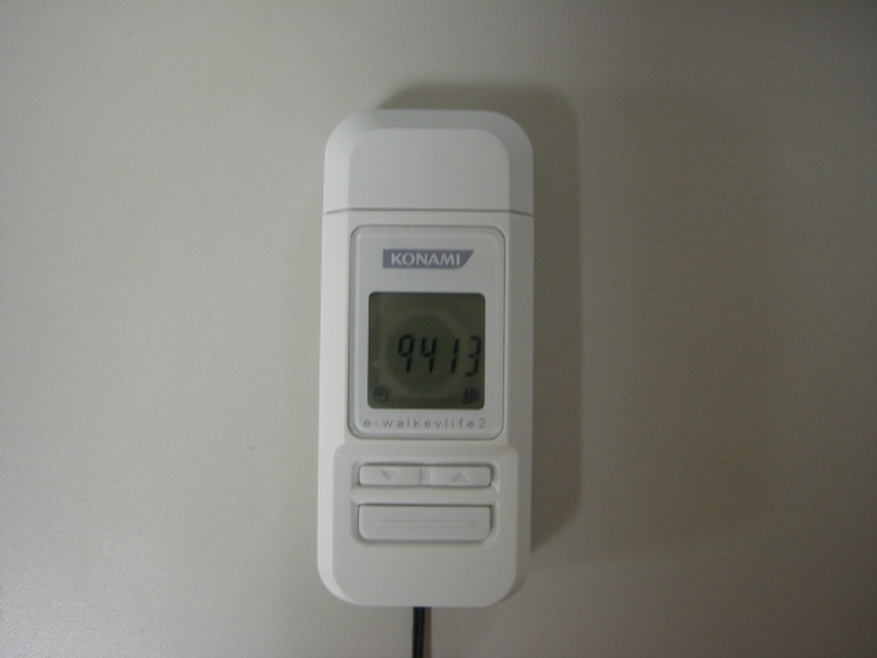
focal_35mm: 38
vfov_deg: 37.7
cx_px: 438
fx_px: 963
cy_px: 329
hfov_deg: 49.0
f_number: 2.7
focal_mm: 6.2
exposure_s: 1/8
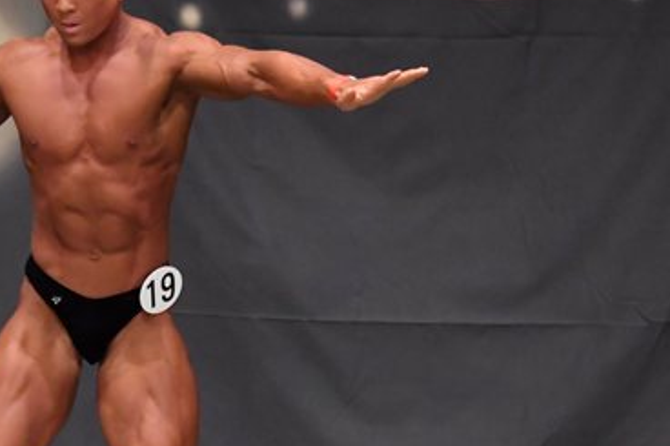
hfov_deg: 4.1
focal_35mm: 506
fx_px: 9413
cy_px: 293
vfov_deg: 2.7
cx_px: 79
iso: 6400
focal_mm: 160
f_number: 5.6
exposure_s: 1/400
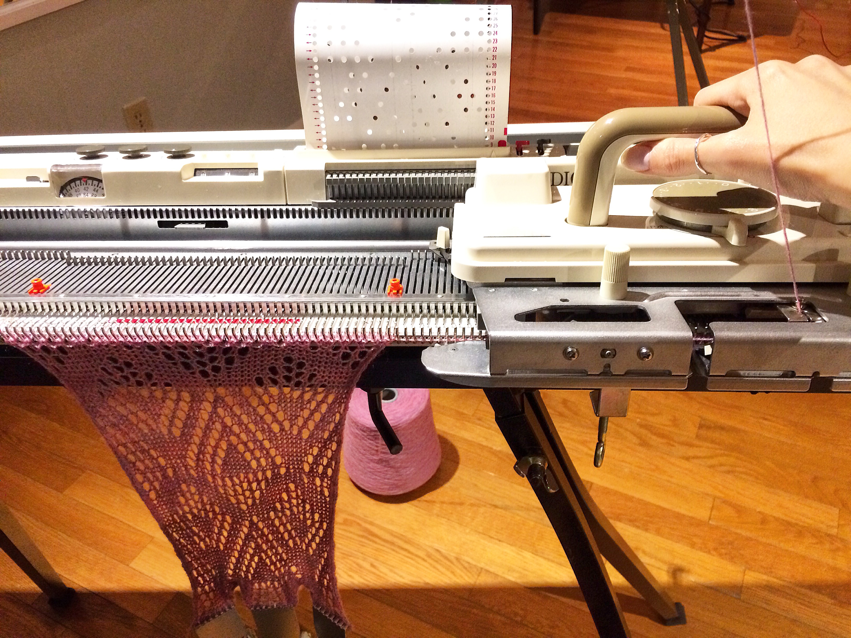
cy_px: 319
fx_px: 713
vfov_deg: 48.2
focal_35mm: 29
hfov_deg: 61.7
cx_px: 426
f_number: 2.2
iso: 320
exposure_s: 1/30
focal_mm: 4.15
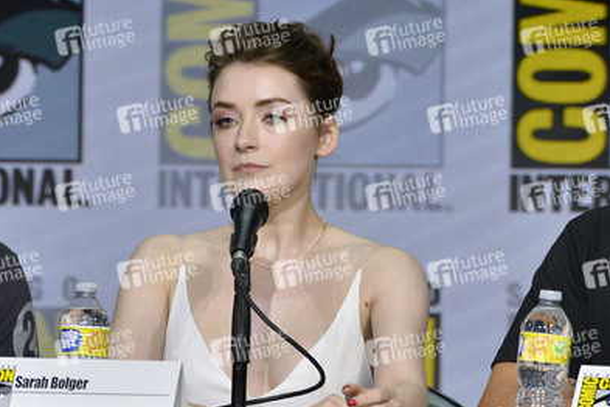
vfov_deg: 3.0
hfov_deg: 4.5
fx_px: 7760
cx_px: 270
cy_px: 231
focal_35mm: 458
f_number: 6.3
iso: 1600
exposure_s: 1/250
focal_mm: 400
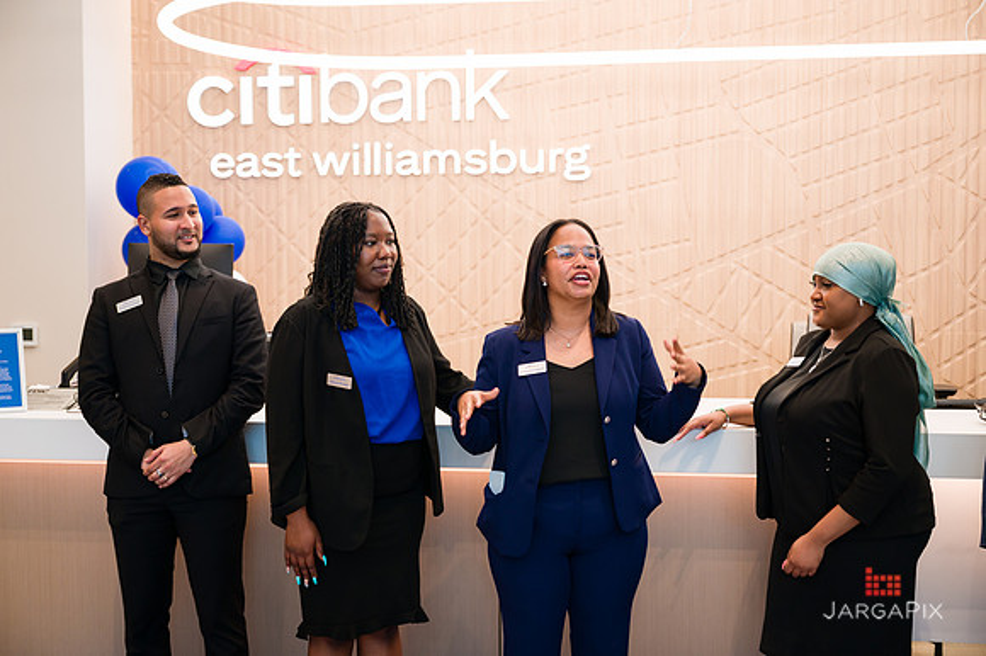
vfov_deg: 30.0
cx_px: 493
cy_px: 328
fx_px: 1224
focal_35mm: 45
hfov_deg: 43.9
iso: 500
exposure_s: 1/200
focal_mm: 44
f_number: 3.2
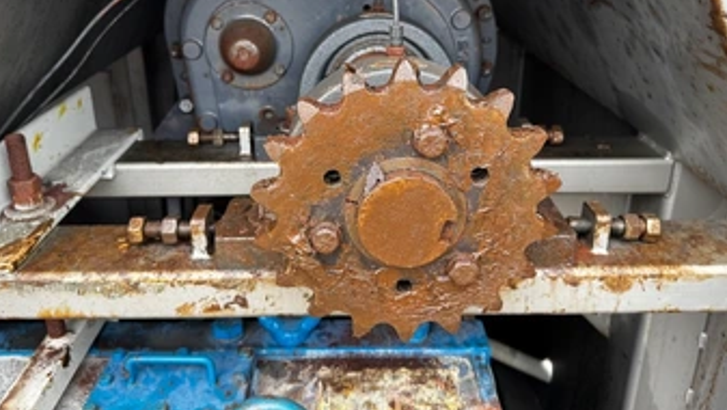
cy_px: 145
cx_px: 354
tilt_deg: -21.3
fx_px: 598
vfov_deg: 37.5
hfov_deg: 62.6
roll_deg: -0.9
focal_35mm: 31
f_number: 1.78
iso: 200
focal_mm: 6.76
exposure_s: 1/65
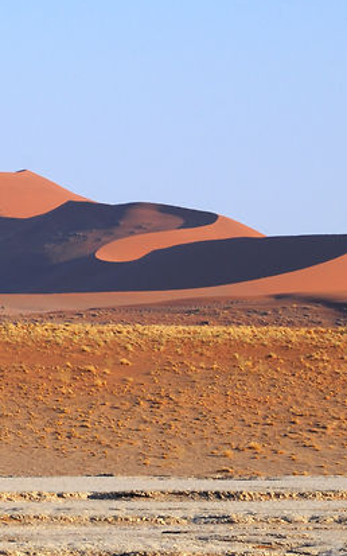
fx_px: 6165
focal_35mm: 407
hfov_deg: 3.2
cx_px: -243
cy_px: 252
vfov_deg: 5.2
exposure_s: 1/160
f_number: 13
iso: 100
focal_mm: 105
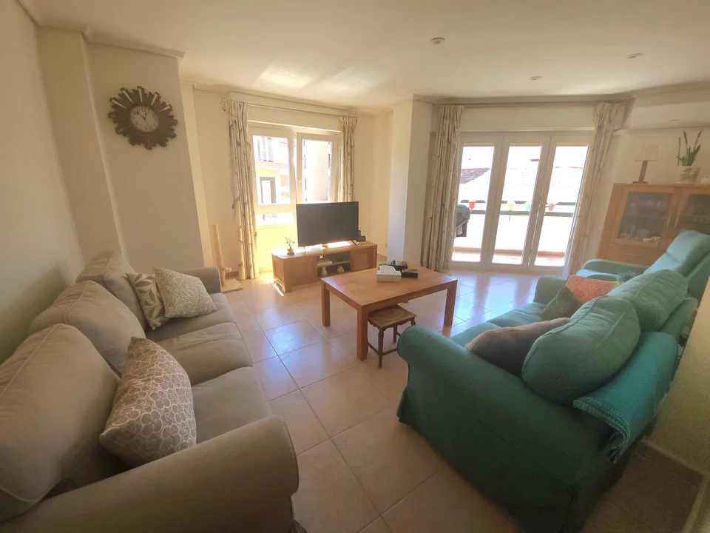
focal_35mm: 13
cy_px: 266
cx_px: 355
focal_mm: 1.7
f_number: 2.2
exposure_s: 1/100
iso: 64
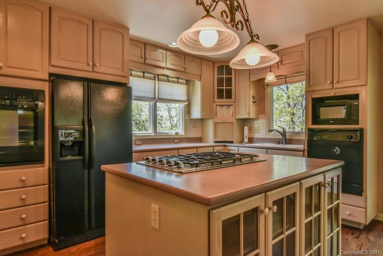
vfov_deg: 57.3
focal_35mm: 22
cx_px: 192
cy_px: 128
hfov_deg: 78.5
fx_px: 234
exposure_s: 1/200
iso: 4000
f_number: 16
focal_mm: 22
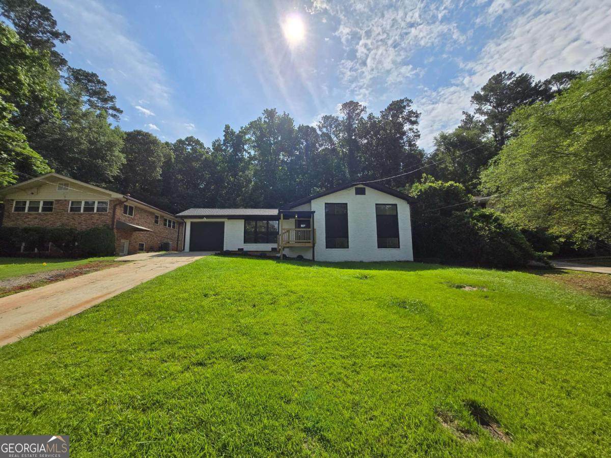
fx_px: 229
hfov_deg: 106.2
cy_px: 229
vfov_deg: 89.9
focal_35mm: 13
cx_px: 306
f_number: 2.2
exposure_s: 1/2430
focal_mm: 1.7
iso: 25
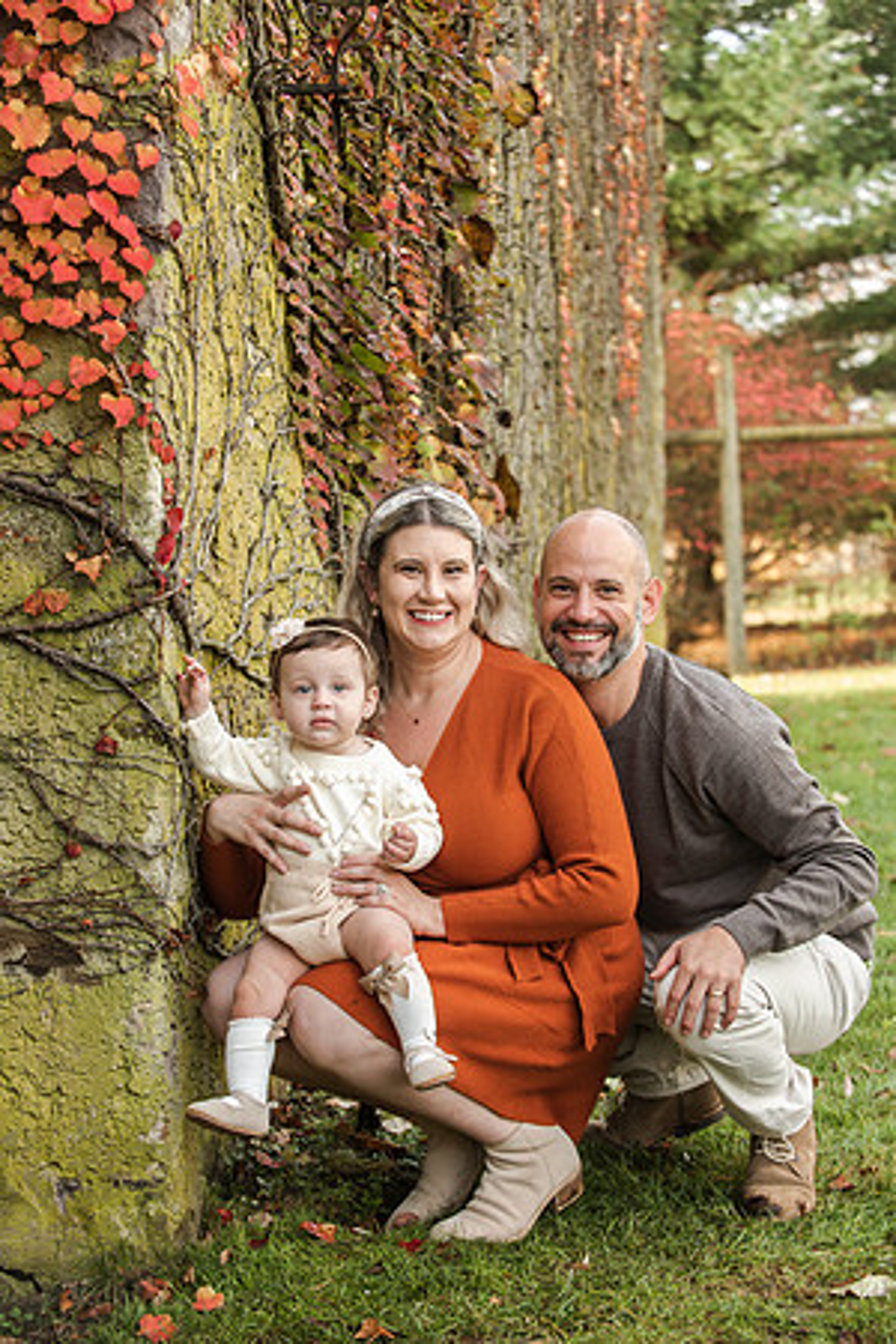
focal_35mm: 75
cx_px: 448
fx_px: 2800
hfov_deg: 18.2
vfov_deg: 27.0
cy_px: 672
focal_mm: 75
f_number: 5
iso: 800
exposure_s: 1/400
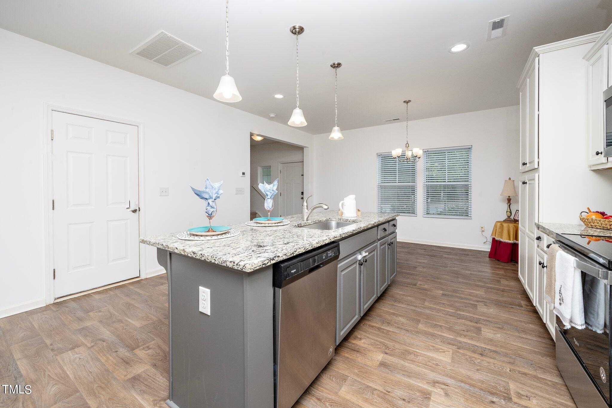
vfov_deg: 85.4
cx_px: 306
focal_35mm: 13
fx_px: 221
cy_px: 204
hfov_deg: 108.3
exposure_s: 1/160
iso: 640
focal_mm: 13
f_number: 11
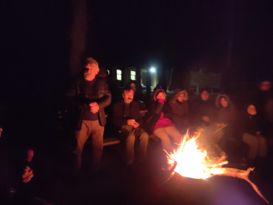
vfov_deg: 53.1
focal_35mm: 26
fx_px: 205
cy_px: 102
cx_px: 136
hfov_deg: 67.3
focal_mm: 4.74
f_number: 1.79
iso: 10400
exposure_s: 1/14
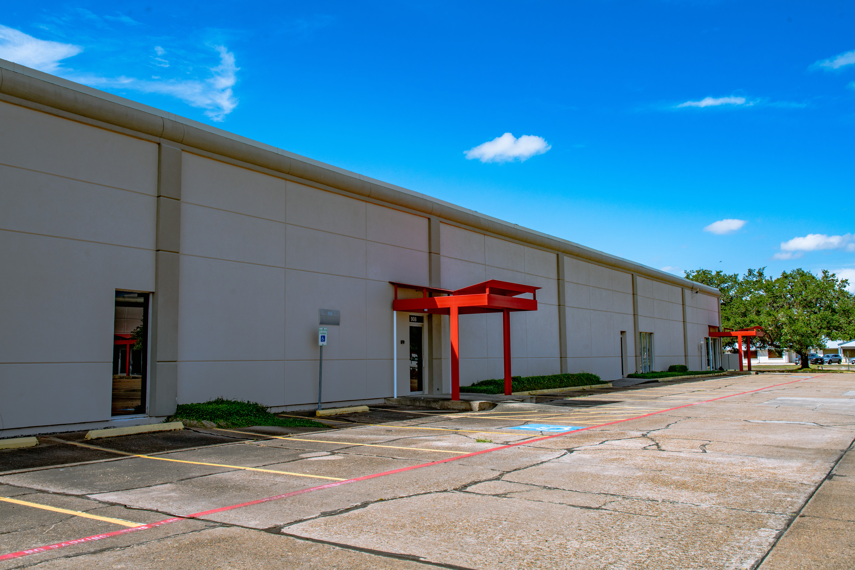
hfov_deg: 61.9
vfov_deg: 43.6
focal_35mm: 30
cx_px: 428
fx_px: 713
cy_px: 285
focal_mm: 30
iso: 400
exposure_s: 1/400
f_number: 13
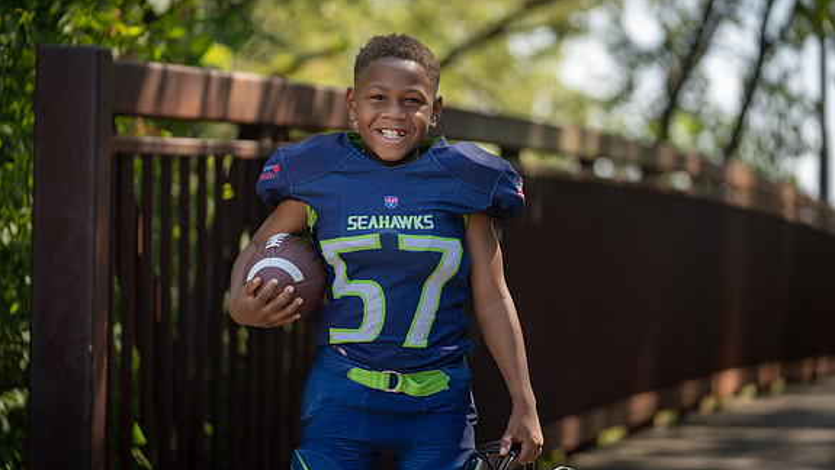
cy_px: 220
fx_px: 2902
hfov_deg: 16.4
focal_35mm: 131
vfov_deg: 9.3
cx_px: 420
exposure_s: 1/400
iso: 100
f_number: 2.8
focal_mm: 124
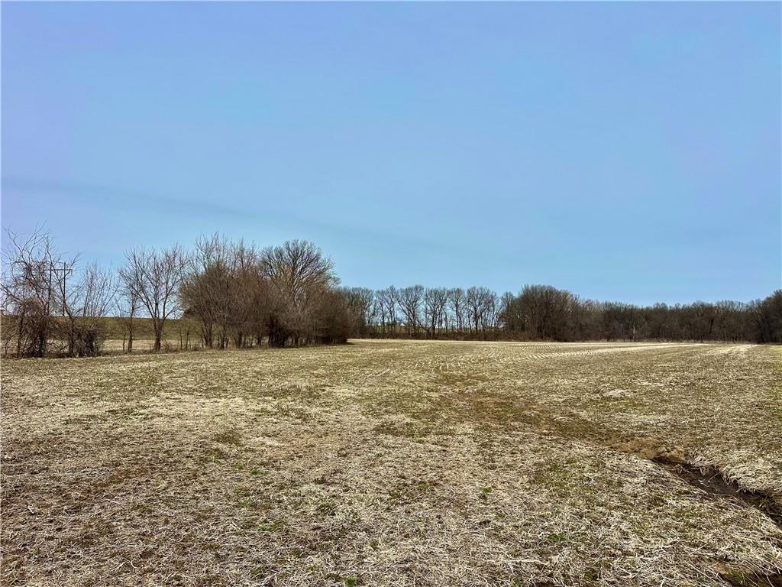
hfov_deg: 71.6
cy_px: 294
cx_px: 391
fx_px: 542
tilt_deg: +3.3
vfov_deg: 56.8
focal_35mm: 24
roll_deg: -0.7
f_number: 1.78
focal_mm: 6.86
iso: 80
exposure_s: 1/9709
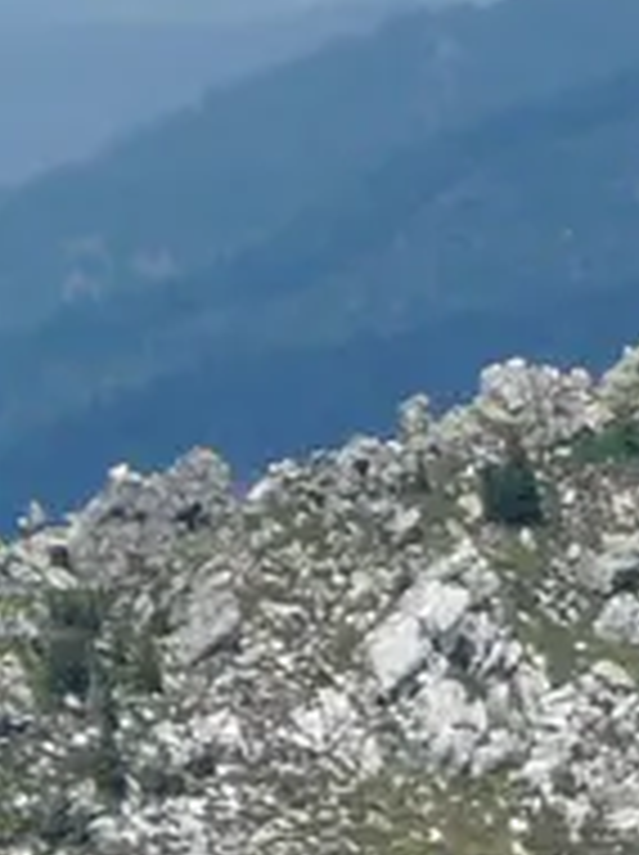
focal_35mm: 1698
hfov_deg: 0.9
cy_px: 950
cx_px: 2876
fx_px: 41887
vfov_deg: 1.2
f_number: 6.3
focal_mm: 41.5
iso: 100
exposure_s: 1/400
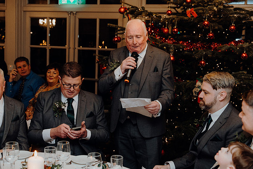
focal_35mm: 50
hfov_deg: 39.6
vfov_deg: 27.0
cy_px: 84
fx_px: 351
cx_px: 126
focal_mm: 50
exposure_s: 1/160
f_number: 3.5
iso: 2500
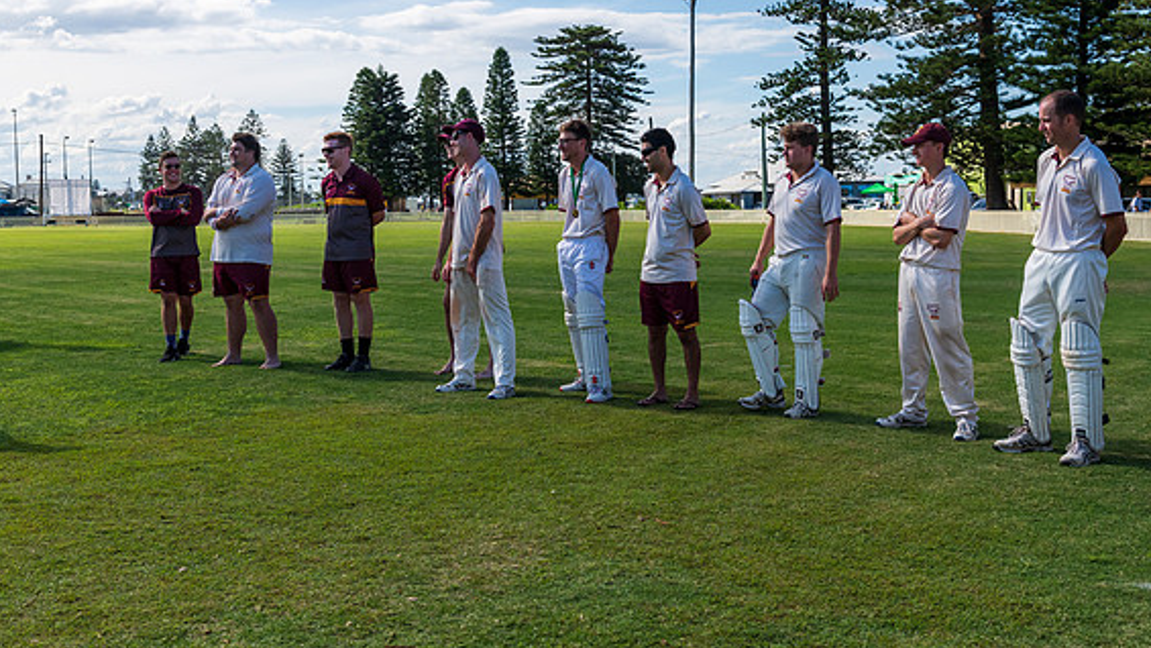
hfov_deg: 47.3
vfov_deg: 27.7
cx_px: 585
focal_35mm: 43
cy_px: 296
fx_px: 1313
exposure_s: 1/2000
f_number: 6.3
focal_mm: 40
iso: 400
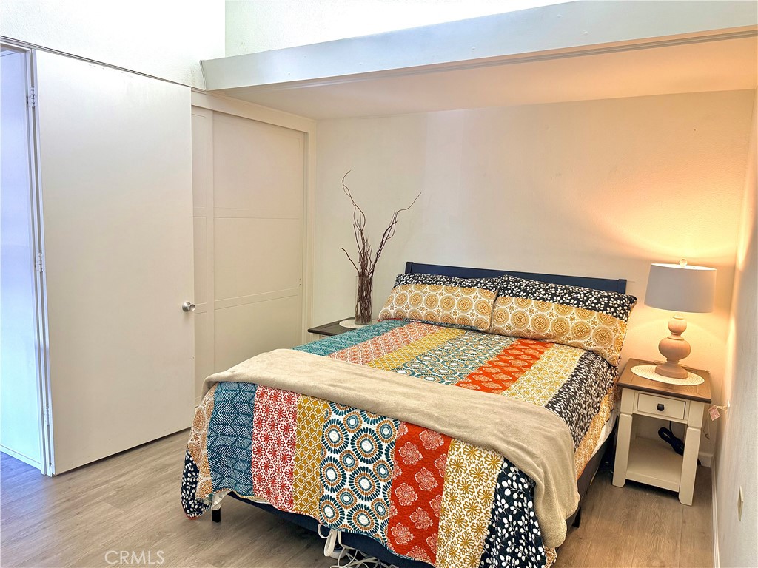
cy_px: 284
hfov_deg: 71.6
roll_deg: -2.2
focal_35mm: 24
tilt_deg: -7.6
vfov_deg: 56.8
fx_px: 526
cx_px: 379
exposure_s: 1/60
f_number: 1.78
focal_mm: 6.76
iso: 125
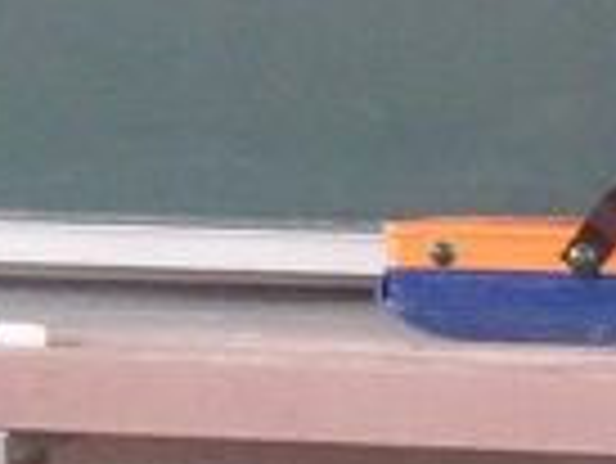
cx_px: 1529
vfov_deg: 1.5
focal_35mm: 996
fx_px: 17740
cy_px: -732
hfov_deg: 2.0
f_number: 5.6
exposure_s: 1/100
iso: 800
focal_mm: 23.73
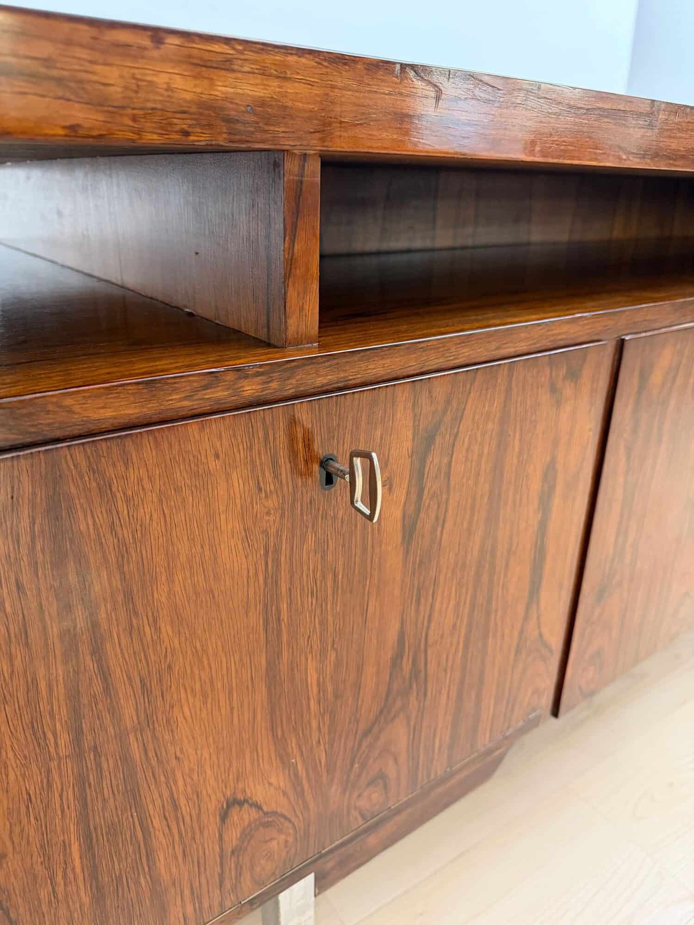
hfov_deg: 56.8
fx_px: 642
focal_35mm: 24
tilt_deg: -24.7
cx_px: 347
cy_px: 462
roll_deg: -0.8
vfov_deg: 71.6
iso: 500
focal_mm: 6.76
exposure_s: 1/50
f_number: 1.78
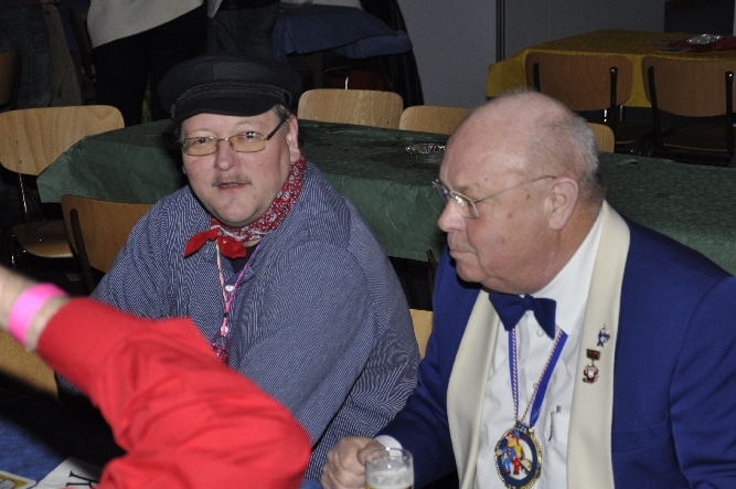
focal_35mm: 90
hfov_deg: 22.6
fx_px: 1838
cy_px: 270
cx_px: 335
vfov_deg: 15.1
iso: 400
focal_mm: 50
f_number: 5
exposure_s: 1/60
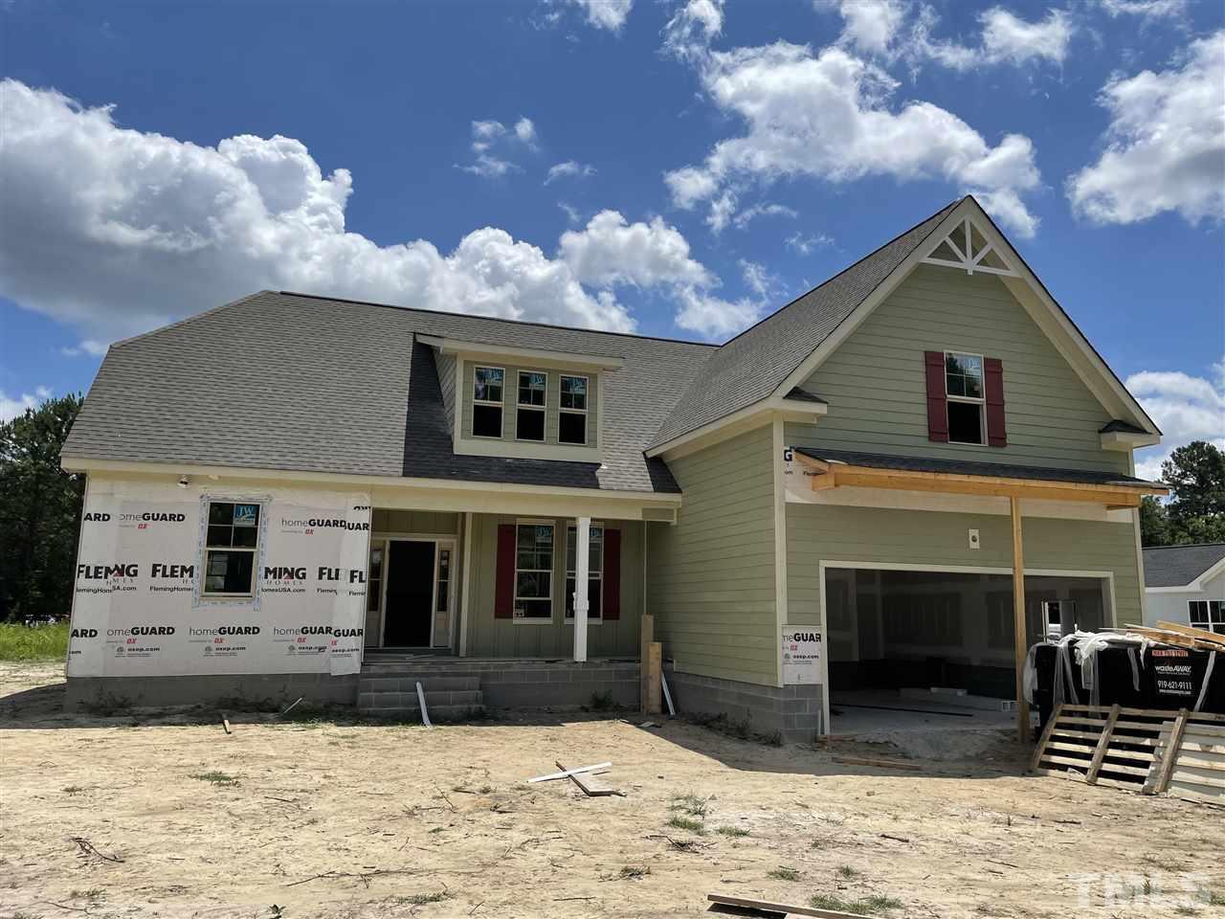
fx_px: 920
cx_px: 612
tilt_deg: +9.1
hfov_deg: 67.3
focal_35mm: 26
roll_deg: -0.5
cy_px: 460
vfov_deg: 53.1
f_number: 1.6
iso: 32
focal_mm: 4.2
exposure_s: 1/5814
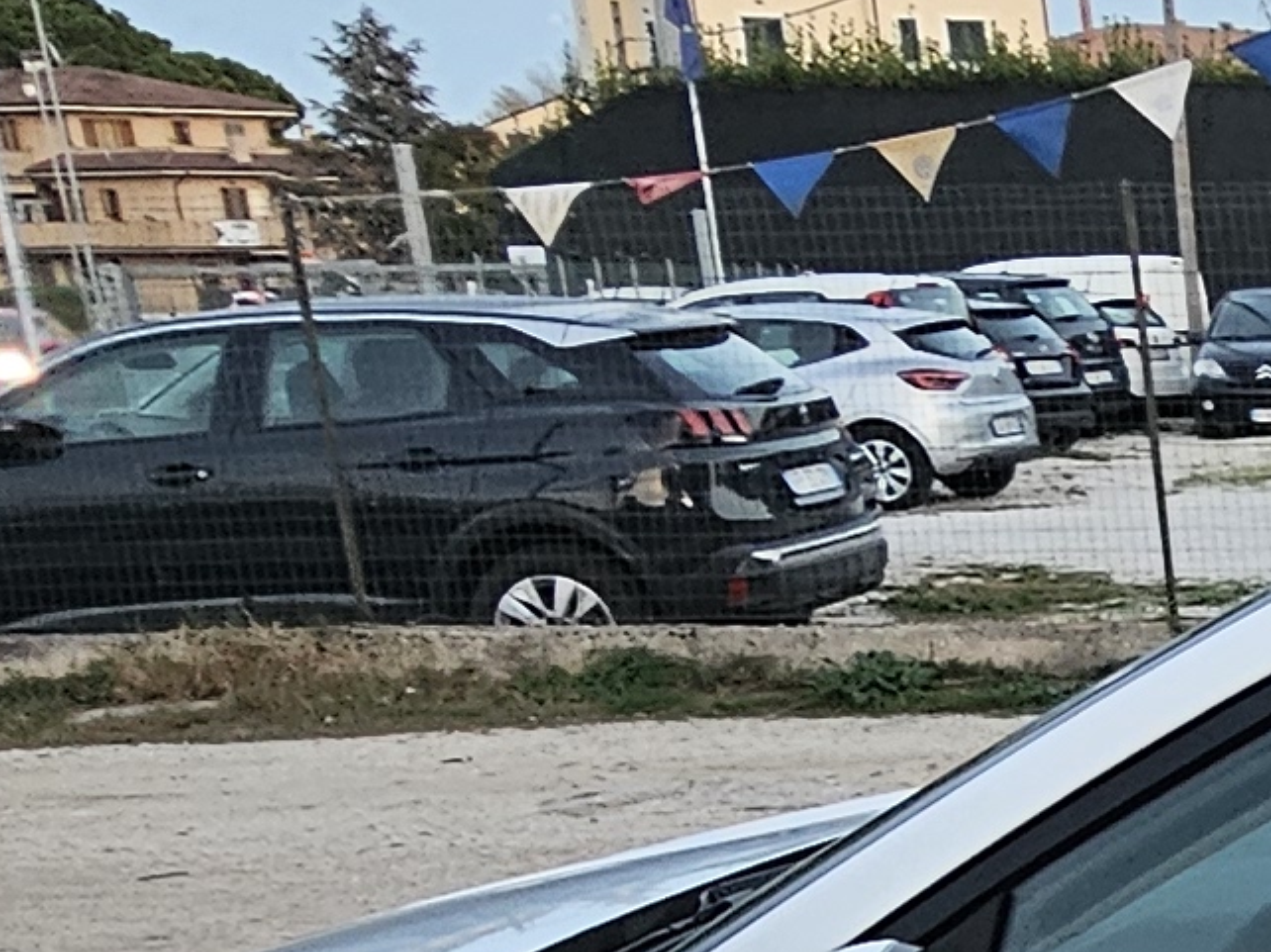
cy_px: 1225
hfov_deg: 18.0
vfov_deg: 17.2
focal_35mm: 81
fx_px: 2973
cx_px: 2415
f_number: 2.2
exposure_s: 1/50
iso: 160
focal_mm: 2.2
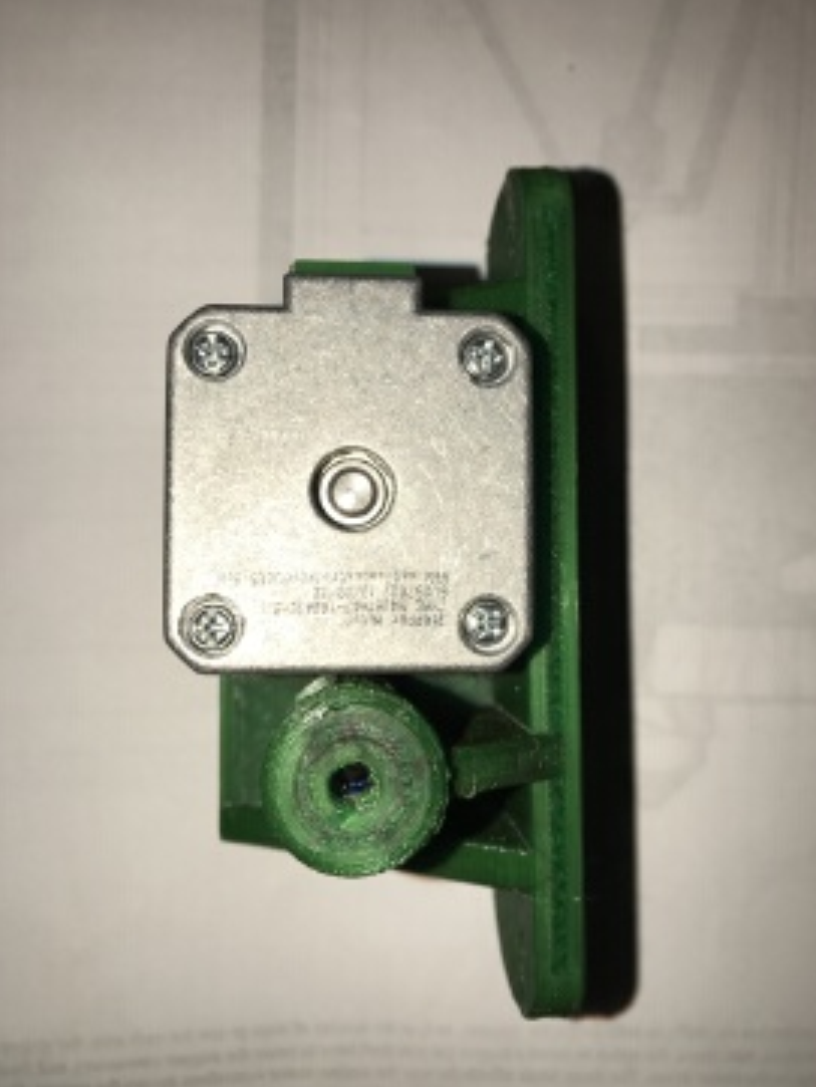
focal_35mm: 31
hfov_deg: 45.4
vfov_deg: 58.3
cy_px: 542
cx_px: 446
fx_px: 974
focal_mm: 3.99
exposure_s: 1/496
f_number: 1.8
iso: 20
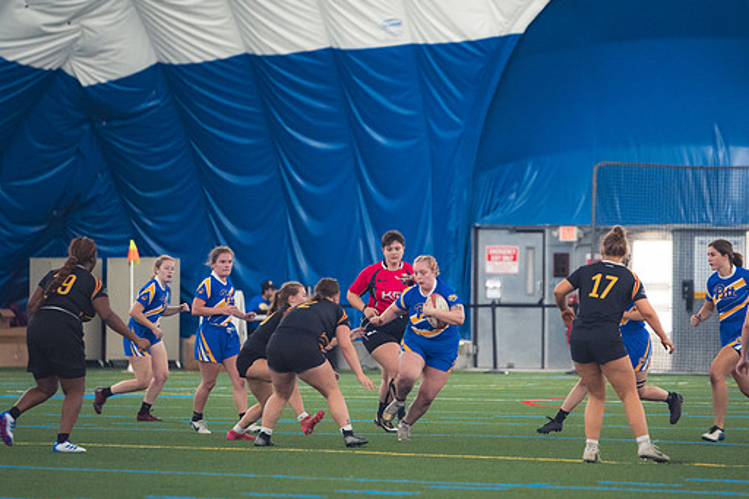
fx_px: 7071
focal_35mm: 340
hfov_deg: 6.1
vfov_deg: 4.0
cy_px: 256
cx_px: 414
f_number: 2.8
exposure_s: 1/320
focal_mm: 200
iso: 3600
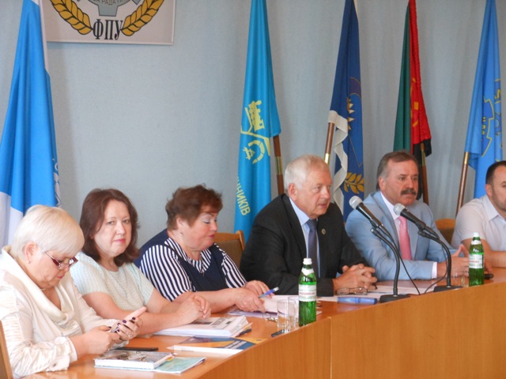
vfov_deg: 15.1
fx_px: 1433
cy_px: 190
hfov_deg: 20.0
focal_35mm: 98
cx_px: 253
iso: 400
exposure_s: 1/15
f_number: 4.7
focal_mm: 17.5
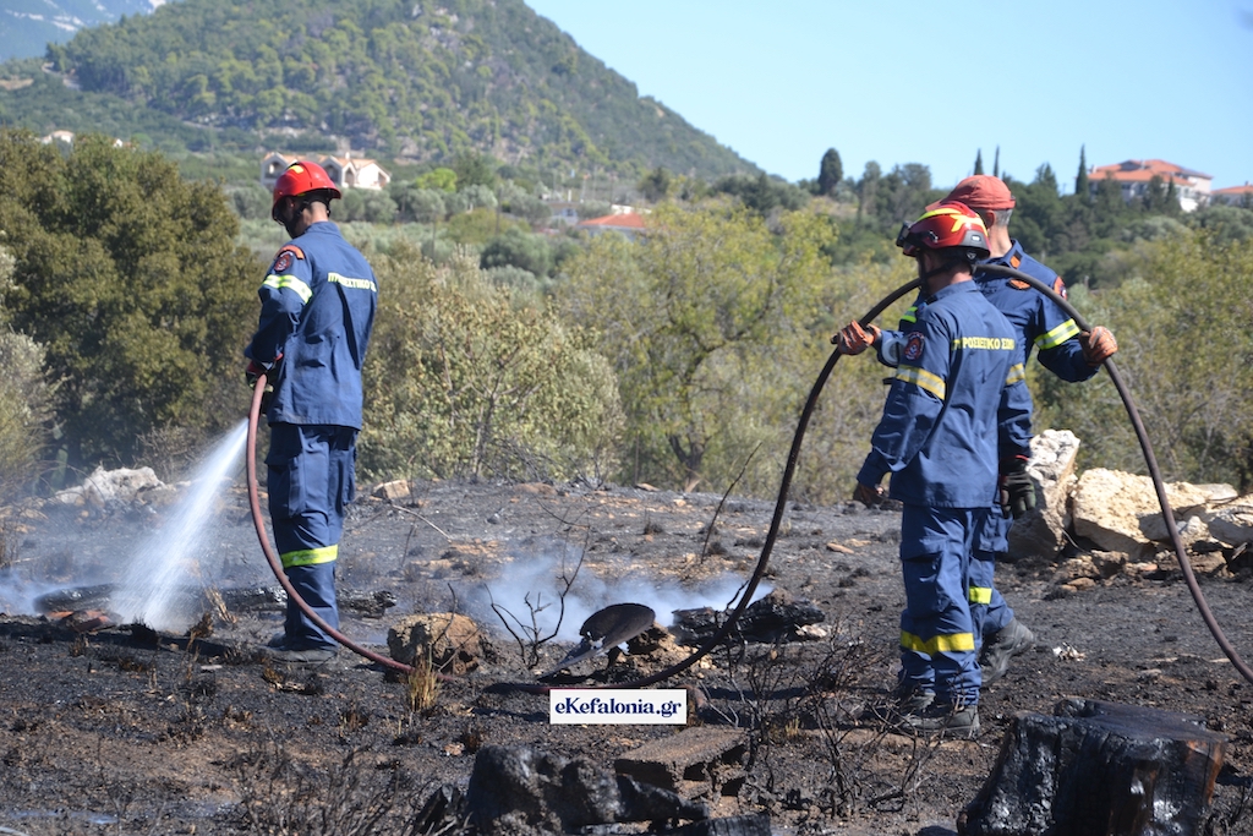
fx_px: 4438
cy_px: 418
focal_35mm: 128
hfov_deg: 16.1
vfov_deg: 10.8
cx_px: 626
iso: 100
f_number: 6.3
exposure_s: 1/160
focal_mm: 85
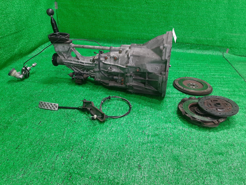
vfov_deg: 53.1
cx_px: 123
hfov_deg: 67.3
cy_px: 92
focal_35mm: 26
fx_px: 185
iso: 109
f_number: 1.7
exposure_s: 1/50
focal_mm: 3.93
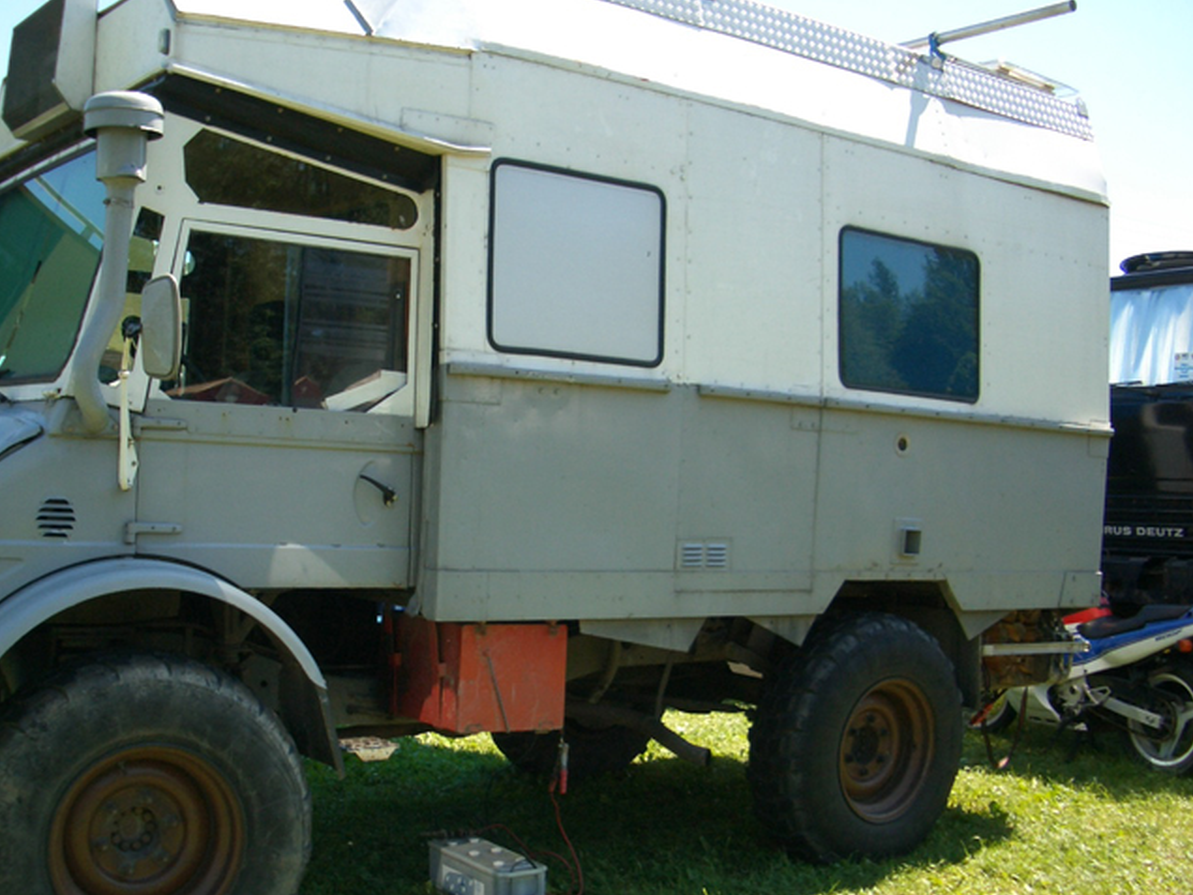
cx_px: 446
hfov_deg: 42.6
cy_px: 514
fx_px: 1516
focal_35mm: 44
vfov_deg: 32.8
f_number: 2.6
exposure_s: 1/500
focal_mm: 5.8
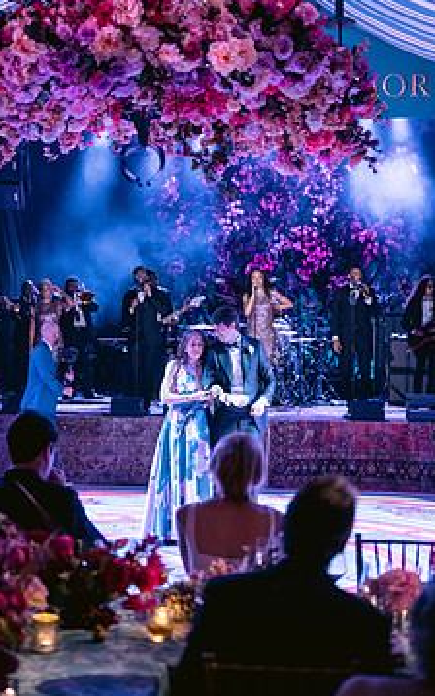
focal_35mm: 64
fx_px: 1213
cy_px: 307
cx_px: 186
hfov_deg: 20.3
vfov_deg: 32.0
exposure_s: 1/250
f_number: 2
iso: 2500
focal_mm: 50
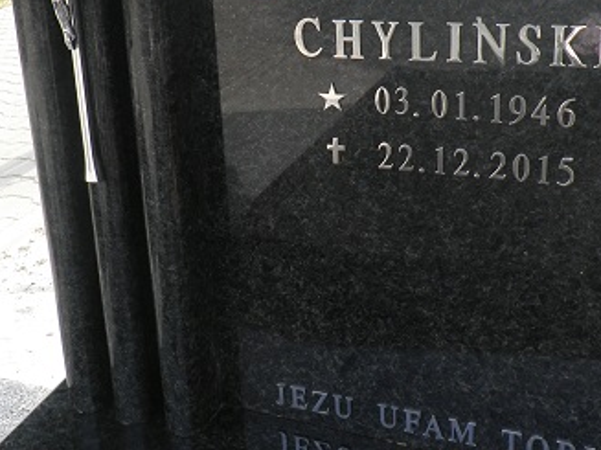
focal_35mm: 47
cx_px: 278
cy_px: 99
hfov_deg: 40.4
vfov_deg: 30.2
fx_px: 816
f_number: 3.3
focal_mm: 4.3
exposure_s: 1/125
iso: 64
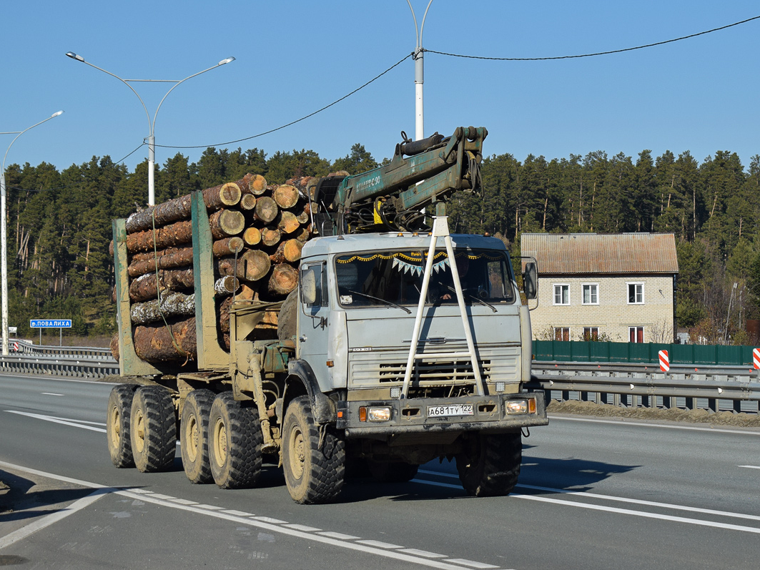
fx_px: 1966
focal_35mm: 90
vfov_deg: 16.5
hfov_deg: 21.9
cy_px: 285
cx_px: 360
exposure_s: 1/1250
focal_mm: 55
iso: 200
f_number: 7.1
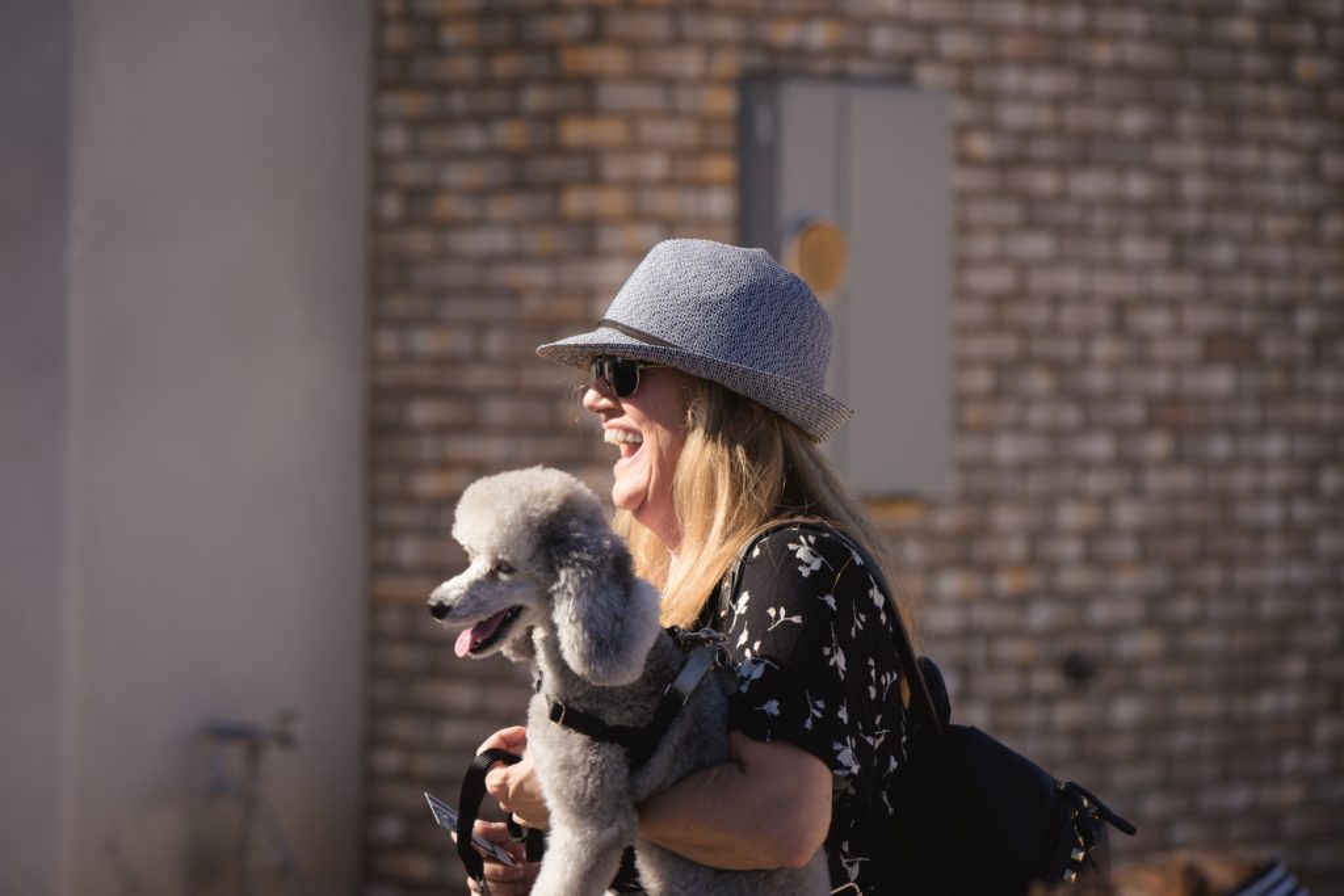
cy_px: 448
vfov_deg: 6.9
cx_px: 672
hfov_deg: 10.3
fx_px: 7467
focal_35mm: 200
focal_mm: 200
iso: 250
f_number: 6.3
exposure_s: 1/1250
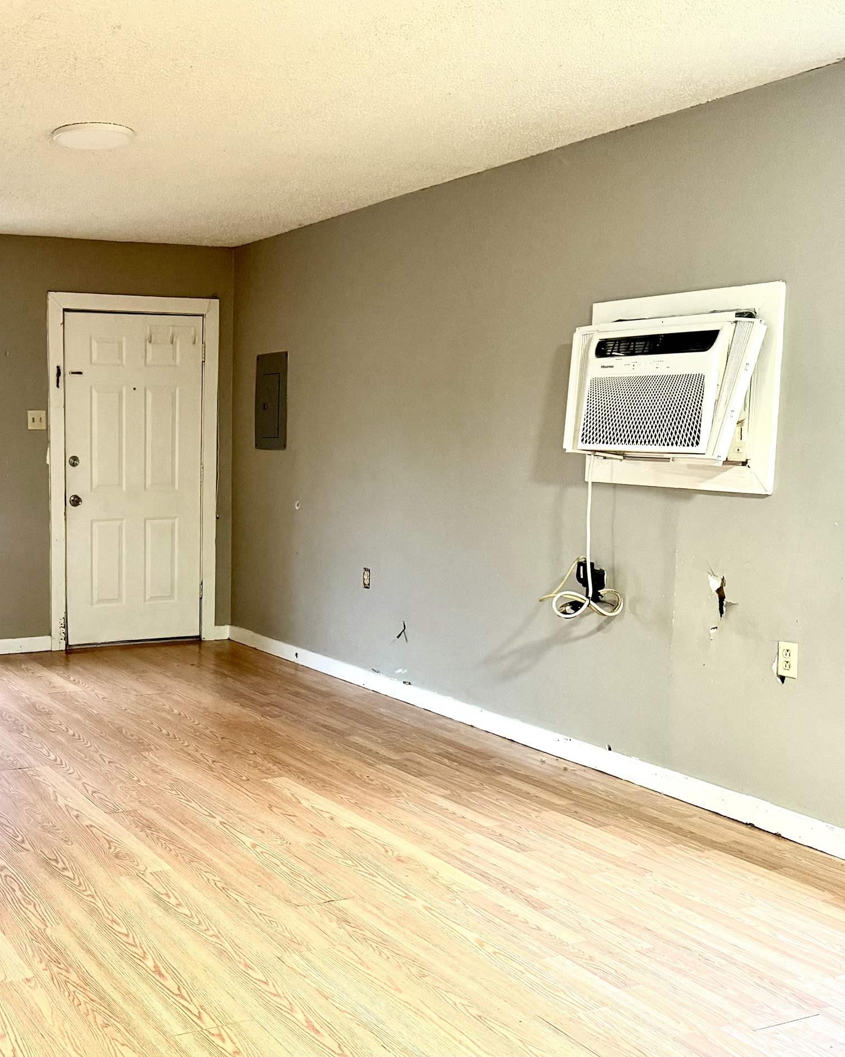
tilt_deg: -6.7
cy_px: 577
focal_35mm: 38
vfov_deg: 47.9
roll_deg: +0.6
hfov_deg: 37.0
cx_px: 108
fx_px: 1188
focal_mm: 6.76
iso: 400
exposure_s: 1/60
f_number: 1.78
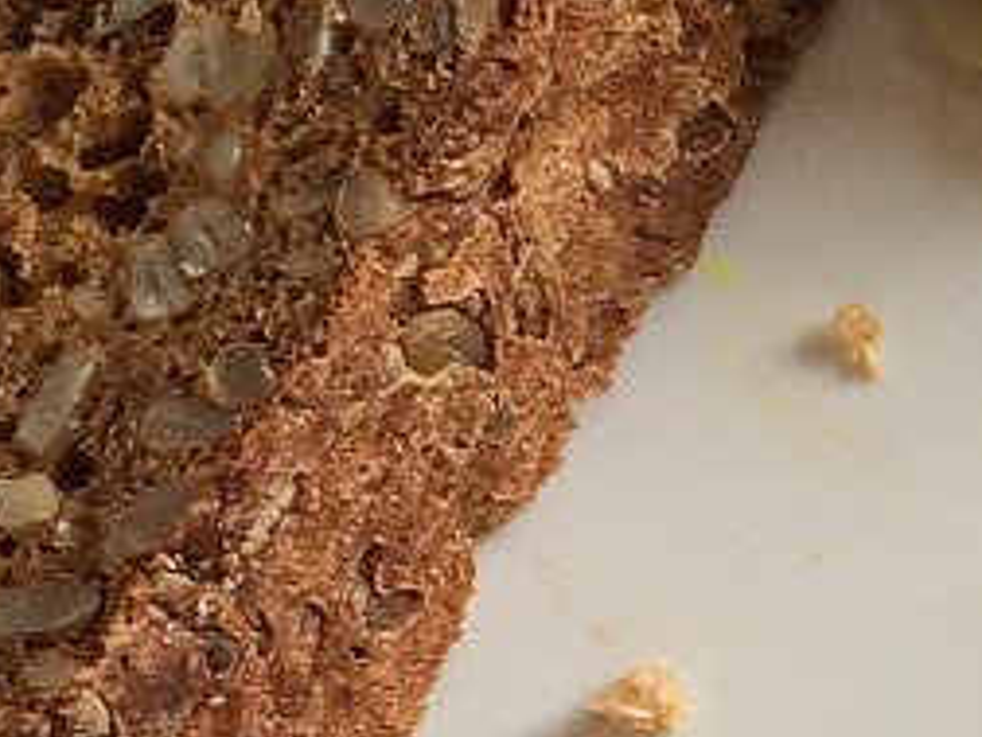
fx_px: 5220
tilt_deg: -80.0
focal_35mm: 184
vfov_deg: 8.0
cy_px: 990
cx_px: 1633
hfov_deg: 10.3
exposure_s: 1/50
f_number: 2.2
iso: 40
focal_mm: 4.15
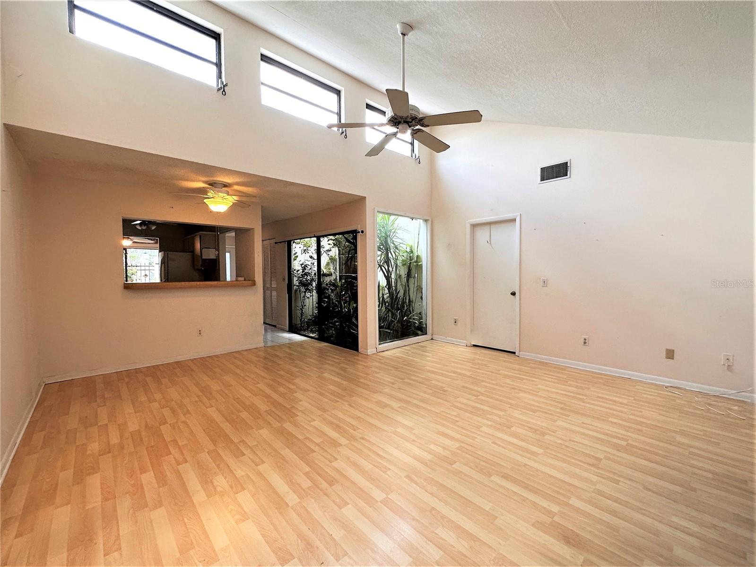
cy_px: 284
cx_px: 378
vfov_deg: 85.7
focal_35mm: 14
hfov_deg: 102.1
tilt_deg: -2.8
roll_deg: +2.5
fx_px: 306
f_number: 2.2
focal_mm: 2.22
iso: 160
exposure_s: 1/120
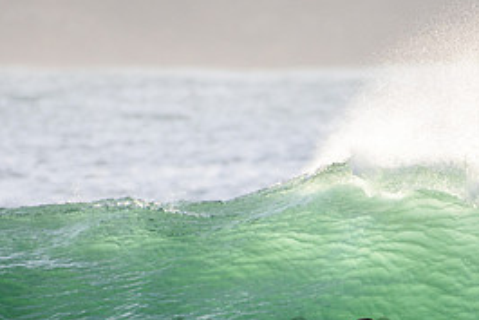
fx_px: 21872
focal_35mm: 1643
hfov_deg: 1.3
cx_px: 363
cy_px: 330
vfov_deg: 0.8
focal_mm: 500
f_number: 5.6
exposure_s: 1/2500
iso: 640
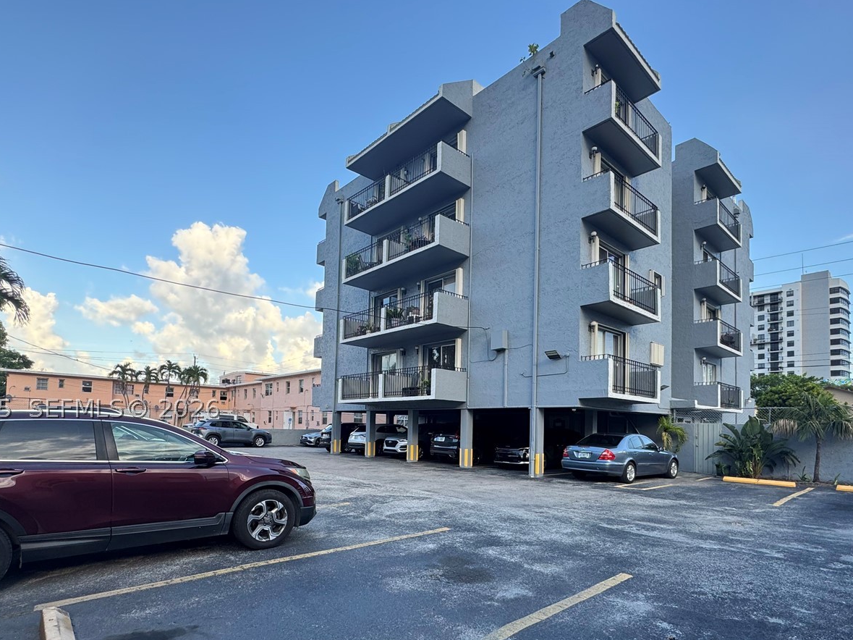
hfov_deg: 84.6
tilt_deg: +1.3
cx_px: 441
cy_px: 408
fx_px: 468
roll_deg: -1.8
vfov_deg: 67.4
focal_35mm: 19
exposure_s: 1/174
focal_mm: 2.22
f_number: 2.2
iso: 40
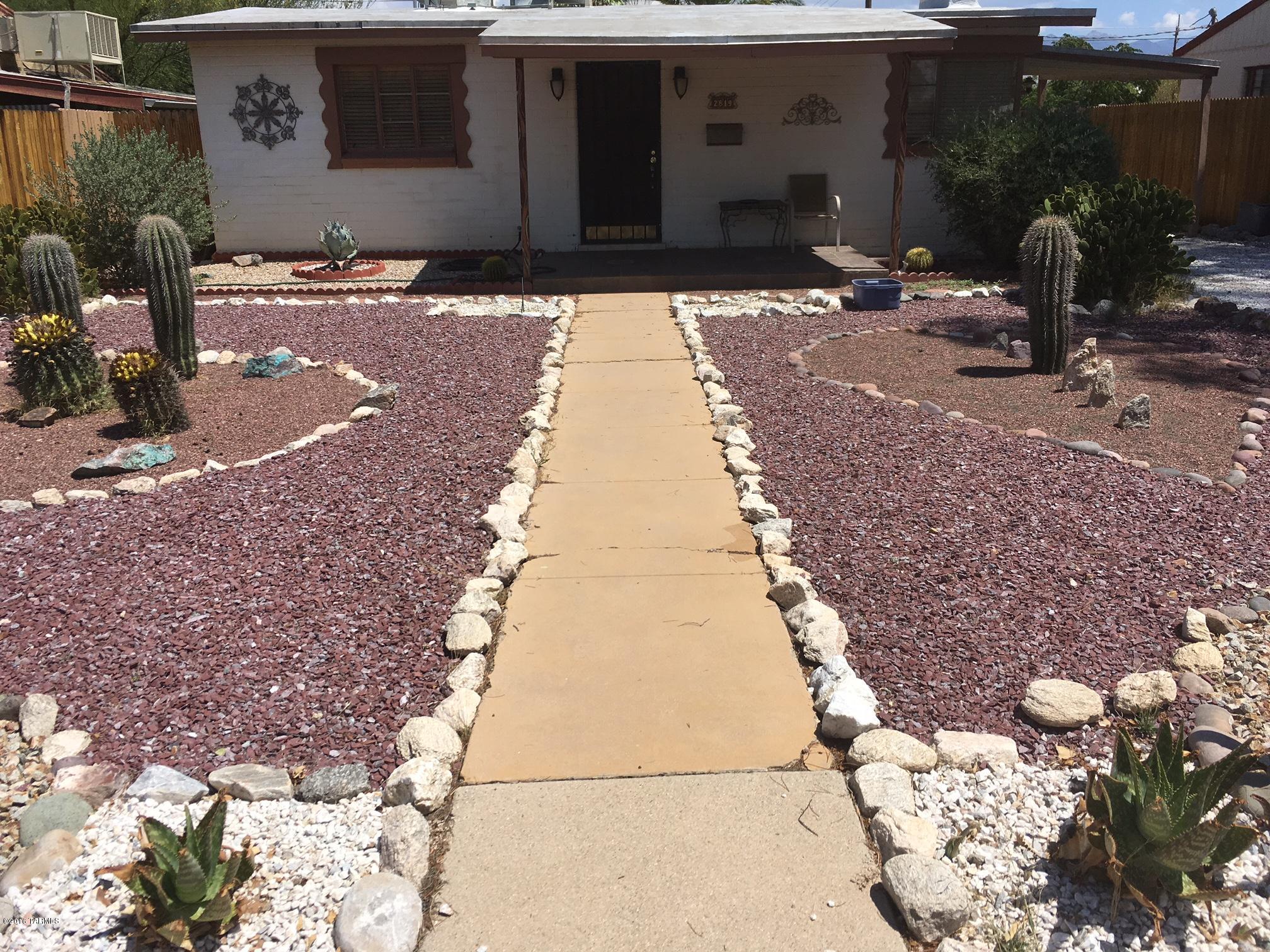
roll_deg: -0.2
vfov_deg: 48.2
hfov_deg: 61.7
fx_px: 1064
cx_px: 635
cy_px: 476
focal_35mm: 29
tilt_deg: -17.6
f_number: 2.2
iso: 25
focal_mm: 4.15
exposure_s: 1/2747
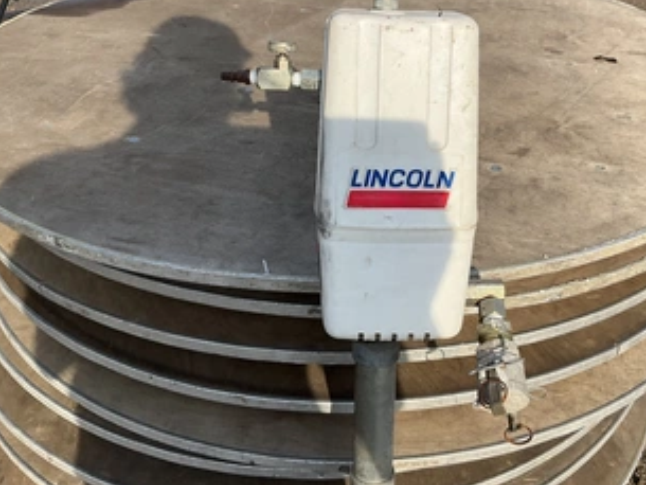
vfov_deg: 37.5
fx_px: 709
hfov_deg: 48.4
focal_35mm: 38
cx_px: 409
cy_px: 184
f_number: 1.8
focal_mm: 3
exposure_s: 1/1577
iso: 25
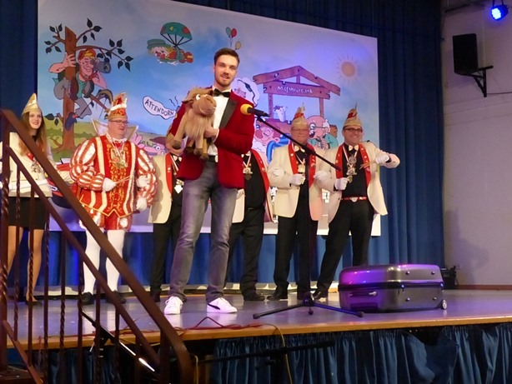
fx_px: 932
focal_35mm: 63
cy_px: 192
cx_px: 256
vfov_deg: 23.3
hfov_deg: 30.7
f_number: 4
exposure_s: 1/160
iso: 1600
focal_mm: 11.4
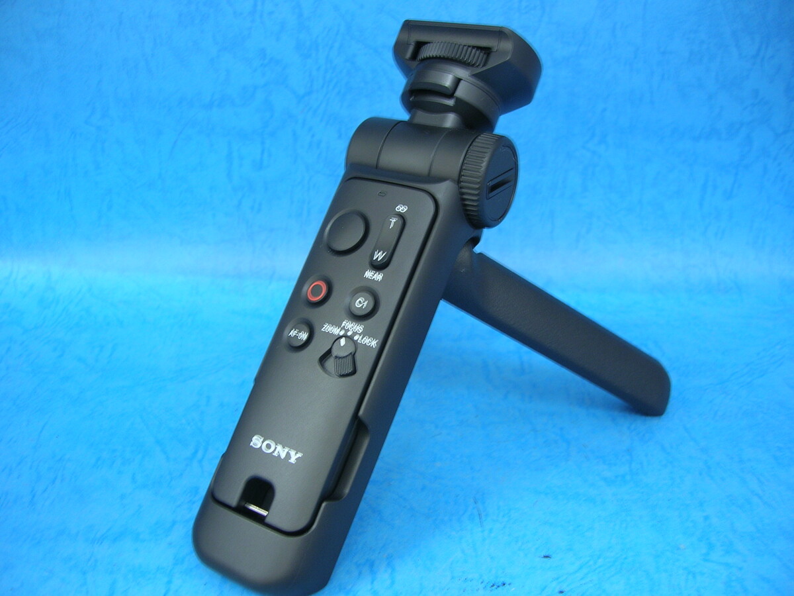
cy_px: 298
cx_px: 397
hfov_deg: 54.0
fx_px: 780
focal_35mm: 34
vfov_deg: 41.8
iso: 50
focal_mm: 5.7
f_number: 2.9
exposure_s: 1/5.4
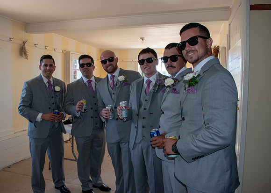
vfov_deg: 47.9
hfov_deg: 63.9
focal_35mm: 28
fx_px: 217
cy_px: 96
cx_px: 126
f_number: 5.6
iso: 720
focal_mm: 18
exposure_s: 1/125
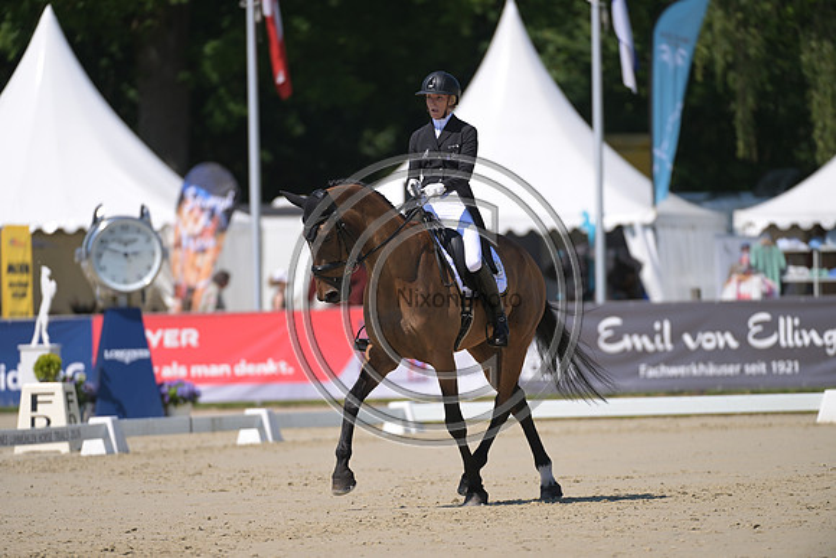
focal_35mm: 400
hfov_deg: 5.2
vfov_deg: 3.4
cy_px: 279
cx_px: 418
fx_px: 9291
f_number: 5
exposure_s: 1/1250
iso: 180
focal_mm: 400
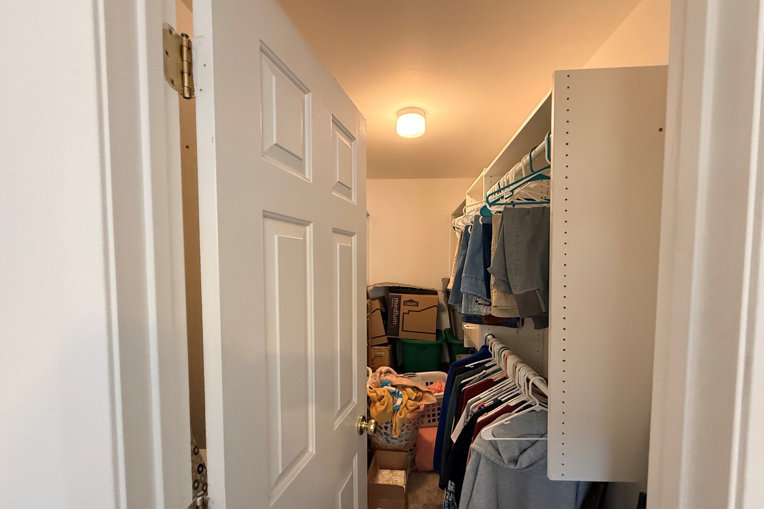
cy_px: 279
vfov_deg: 77.1
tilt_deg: -4.3
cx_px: 392
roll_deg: +0.6
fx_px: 318
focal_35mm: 15
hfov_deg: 100.4
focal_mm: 2.22
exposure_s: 1/60
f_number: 2.2
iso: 500
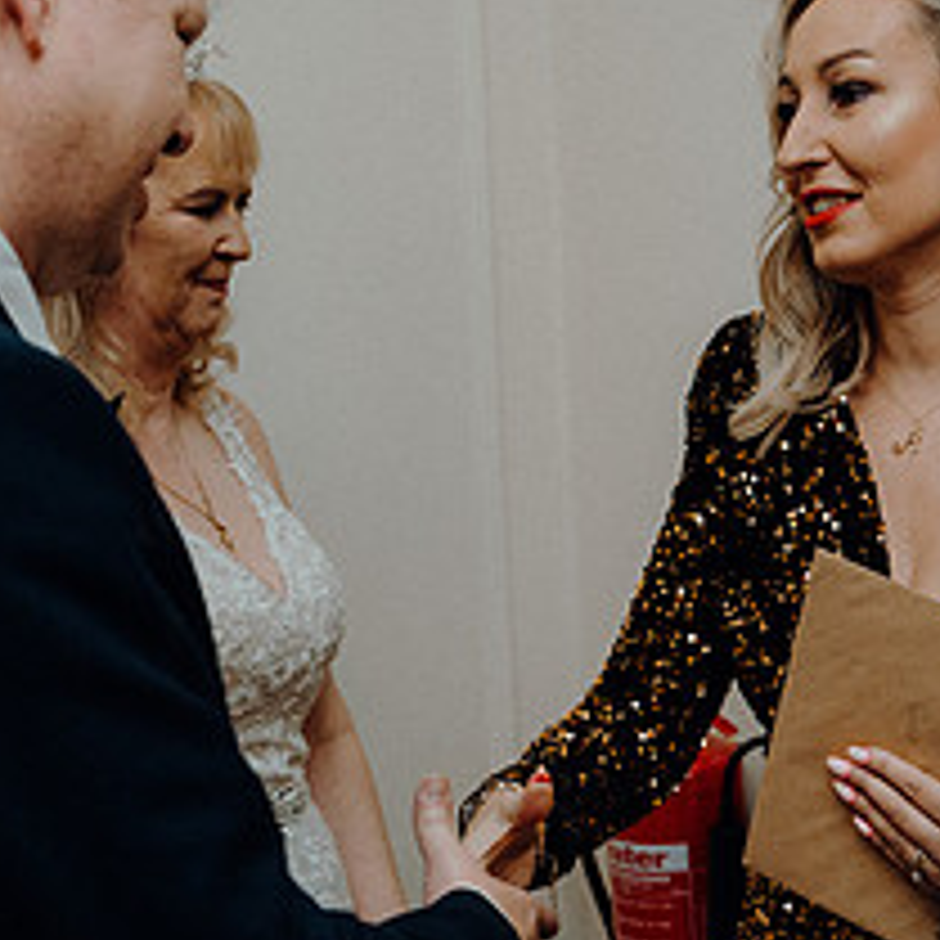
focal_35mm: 78
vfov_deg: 22.1
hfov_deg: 21.9
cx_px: 751
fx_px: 2396
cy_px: 596
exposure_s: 1/200
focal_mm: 33
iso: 2500
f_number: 3.5
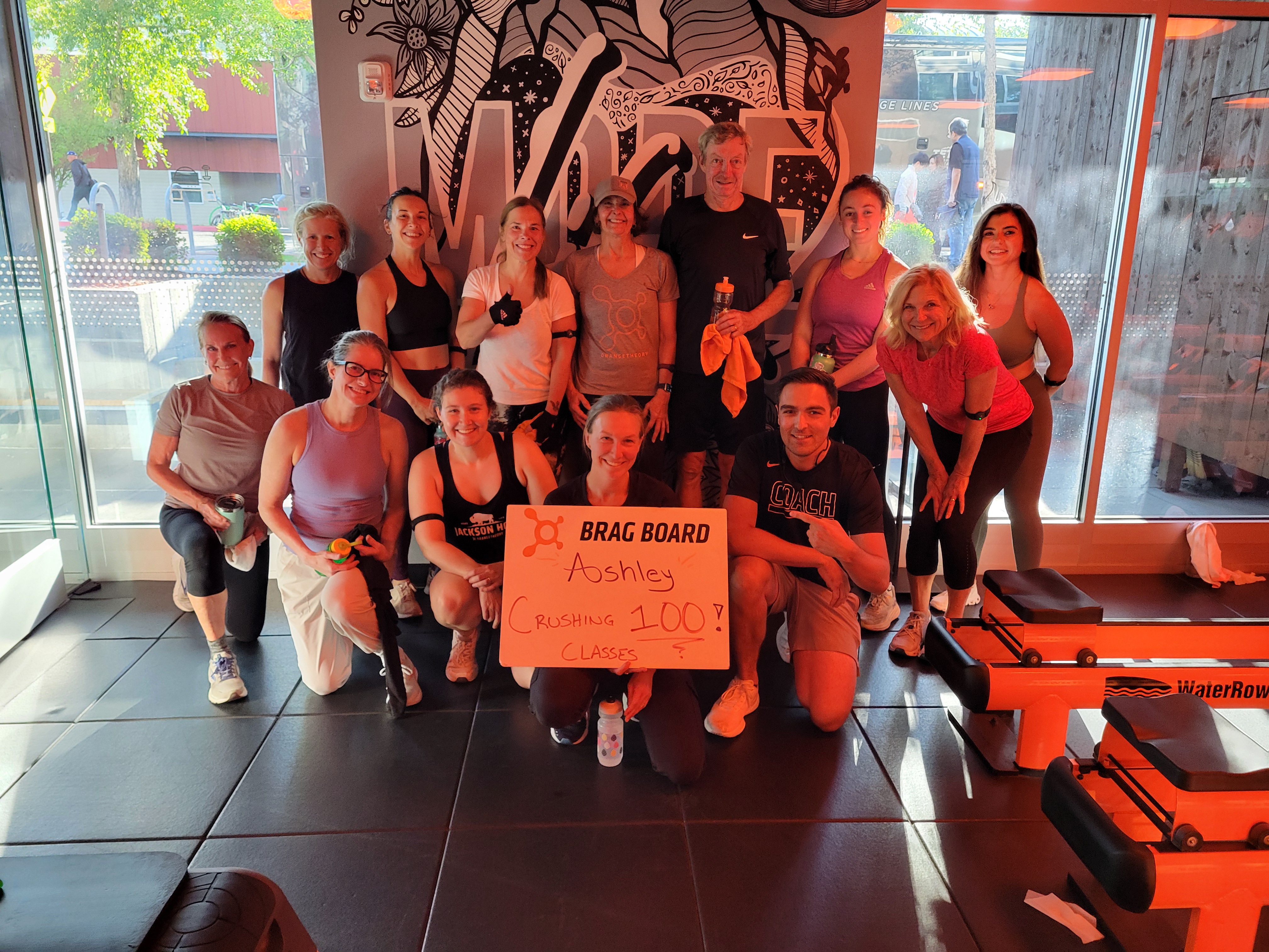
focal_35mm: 26
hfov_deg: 67.3
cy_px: 476
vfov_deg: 53.1
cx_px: 634
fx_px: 953
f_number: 1.8
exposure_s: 1/120
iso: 320
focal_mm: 5.4
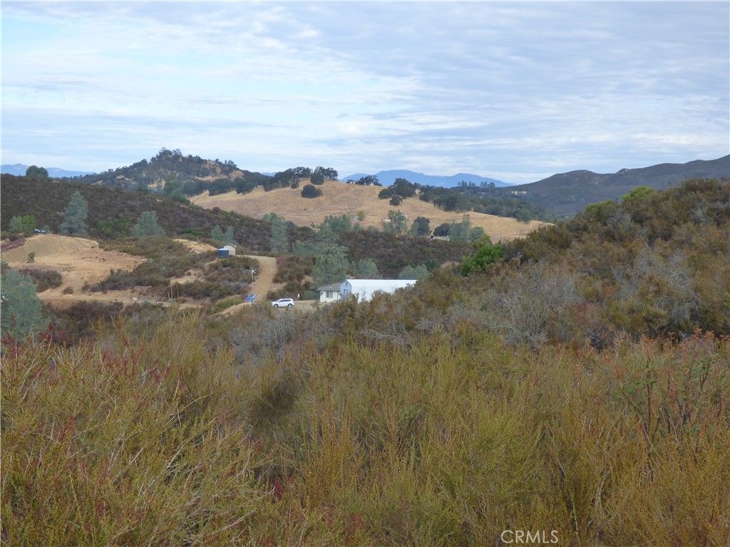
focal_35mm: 73
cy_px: 274
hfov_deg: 26.7
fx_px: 1539
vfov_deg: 20.2
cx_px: 365
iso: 160
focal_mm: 12.29
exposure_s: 1/400
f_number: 4.3
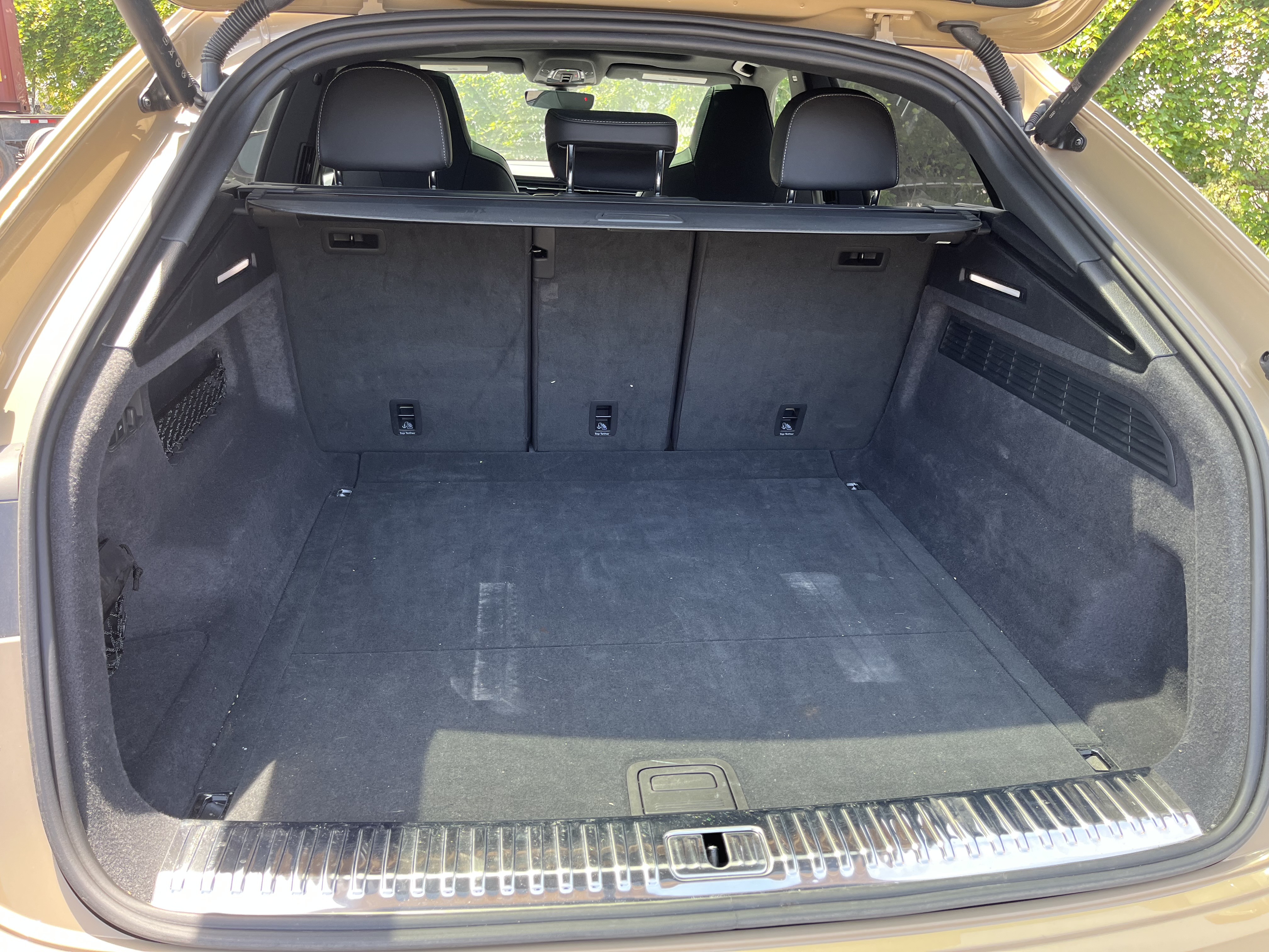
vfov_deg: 53.1
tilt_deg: -19.6
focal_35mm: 26
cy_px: 476
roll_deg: -3.6
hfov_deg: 67.3
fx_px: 953
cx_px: 634
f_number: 1.6
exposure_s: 1/137
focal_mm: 5.1
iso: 64
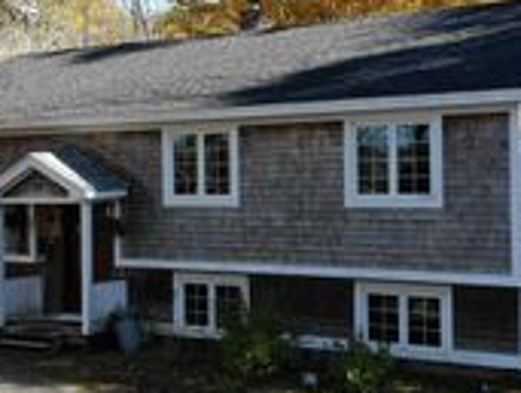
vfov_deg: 21.1
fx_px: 1056
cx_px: 204
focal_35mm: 70
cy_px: 181
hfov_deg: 27.6
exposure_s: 1/341
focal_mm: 4.5
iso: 111
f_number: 2.8
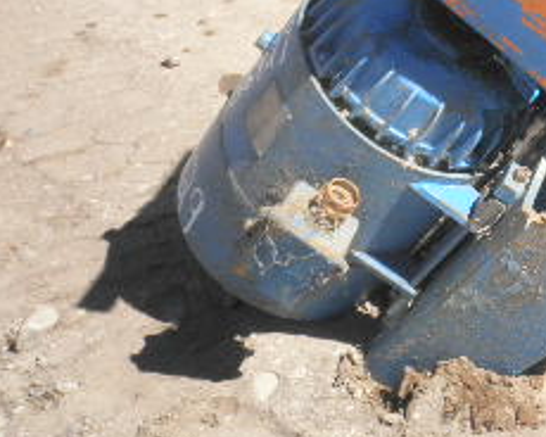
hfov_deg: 18.5
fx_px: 1535
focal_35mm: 95
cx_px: 750
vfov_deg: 16.0
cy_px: 52
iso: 64
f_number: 9.1
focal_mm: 6.1
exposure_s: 1/80
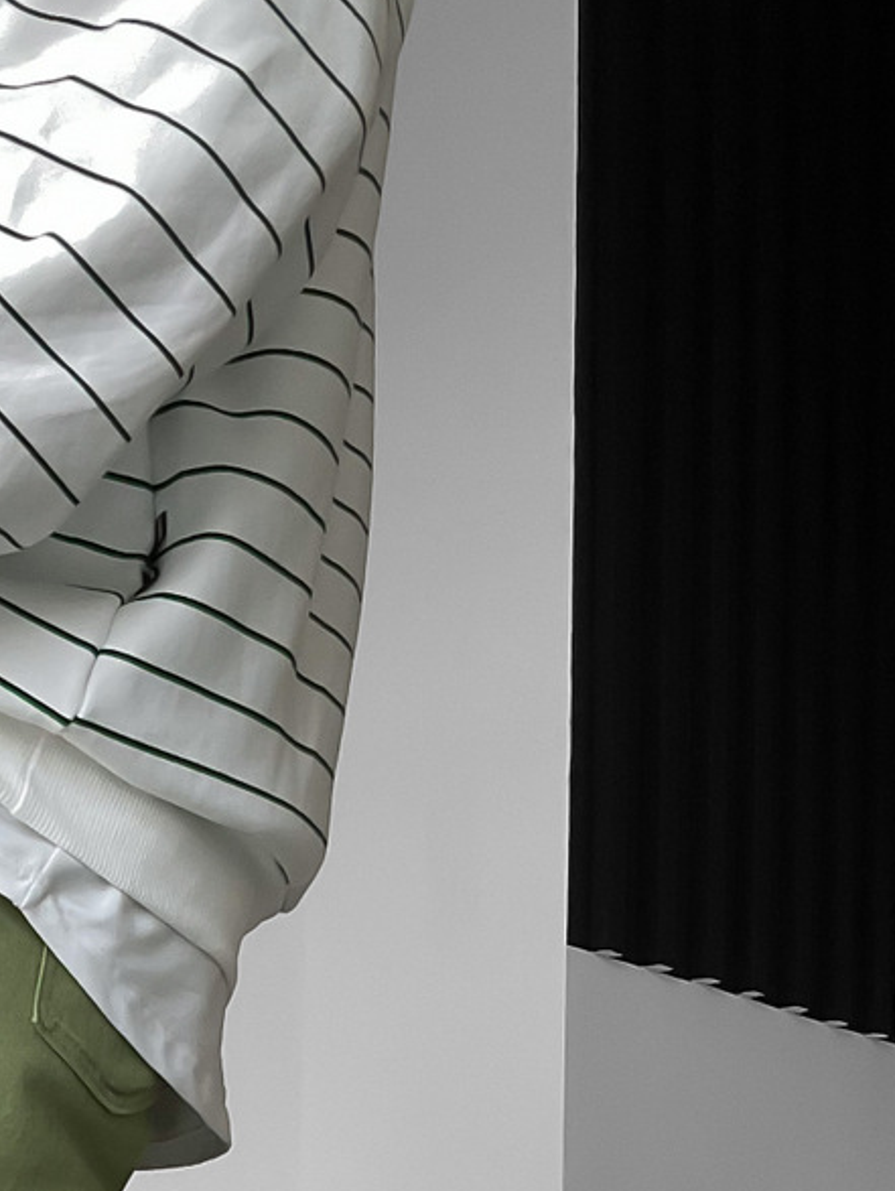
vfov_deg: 22.1
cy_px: 1562
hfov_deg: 18.5
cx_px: 146
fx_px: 2720
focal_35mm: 79
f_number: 1.8
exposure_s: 1/70
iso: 64
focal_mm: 3
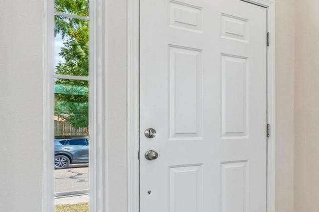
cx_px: 380
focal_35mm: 37
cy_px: 130
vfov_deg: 35.7
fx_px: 328
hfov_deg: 38.6
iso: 400
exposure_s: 1/25
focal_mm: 10
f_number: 8
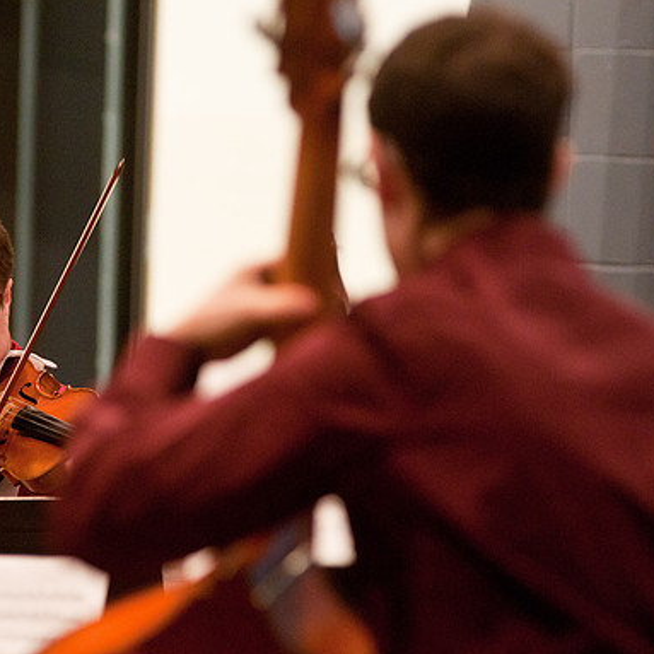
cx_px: 190
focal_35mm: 328
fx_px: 7011
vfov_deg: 5.3
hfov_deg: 5.3
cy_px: 327
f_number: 3.2
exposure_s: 1/50
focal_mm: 170
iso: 1600
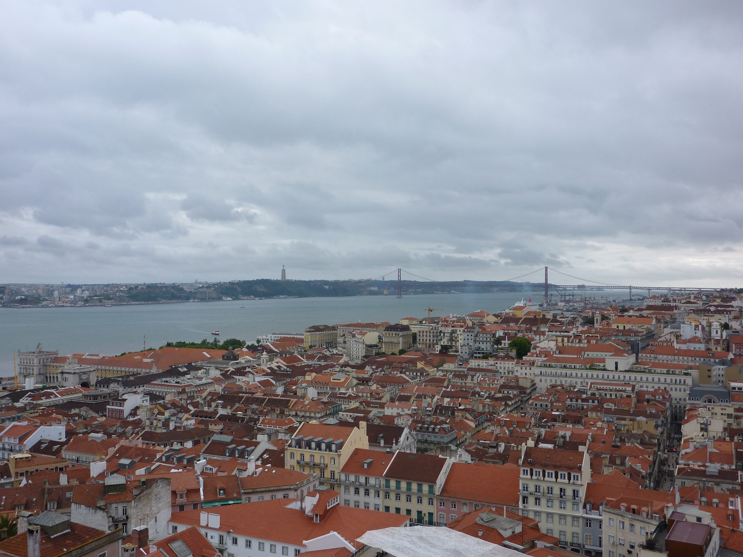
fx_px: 687
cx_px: 372
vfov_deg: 44.2
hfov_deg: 56.8
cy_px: 278
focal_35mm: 32
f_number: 4.5
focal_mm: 5.3
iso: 80
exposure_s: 1/500
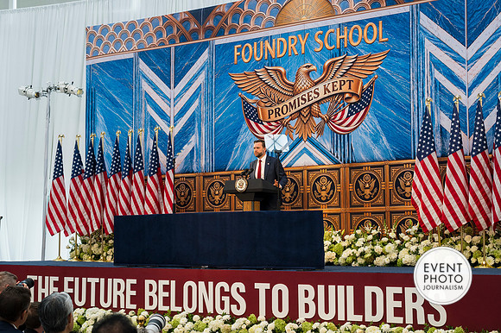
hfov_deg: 38.2
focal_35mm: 52
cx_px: 250
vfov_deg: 26.0
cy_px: 166
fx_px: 723
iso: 450
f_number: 4
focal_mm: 35
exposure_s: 1/160
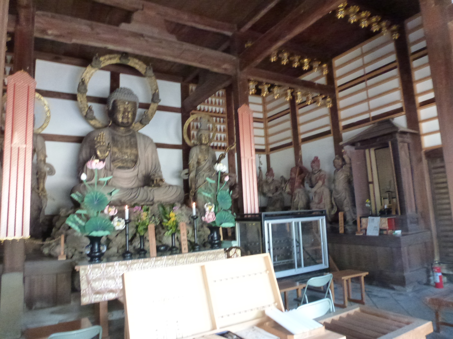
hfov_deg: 71.6
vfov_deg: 56.8
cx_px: 226
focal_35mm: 24
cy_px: 170
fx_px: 314
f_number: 3.3
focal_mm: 4.3
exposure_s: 1/25
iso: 800
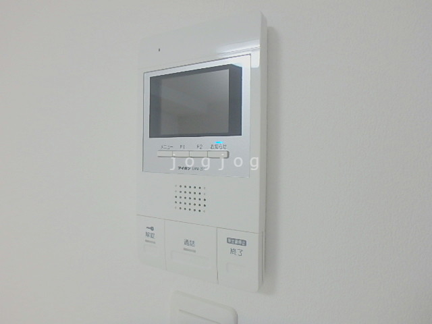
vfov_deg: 63.4
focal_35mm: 21
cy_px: 162
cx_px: 216
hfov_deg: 79.0
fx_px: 262
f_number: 3.5
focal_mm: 3.7
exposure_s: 1/50
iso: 200
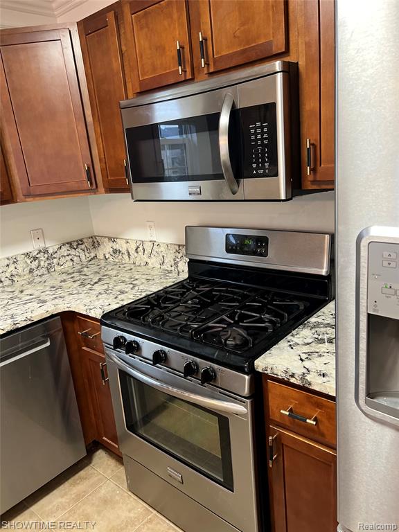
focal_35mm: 26
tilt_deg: -13.6
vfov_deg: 67.3
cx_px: 200
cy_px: 266
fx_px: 400
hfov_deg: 53.1
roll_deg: +5.8
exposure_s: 1/60
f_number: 1.5
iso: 250
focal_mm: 5.7
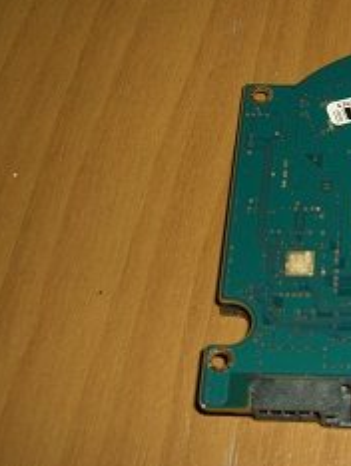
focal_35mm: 73
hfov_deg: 19.2
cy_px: 226
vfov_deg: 26.6
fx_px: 985
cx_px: 405
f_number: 5.6
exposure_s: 1/30
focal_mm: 7.9
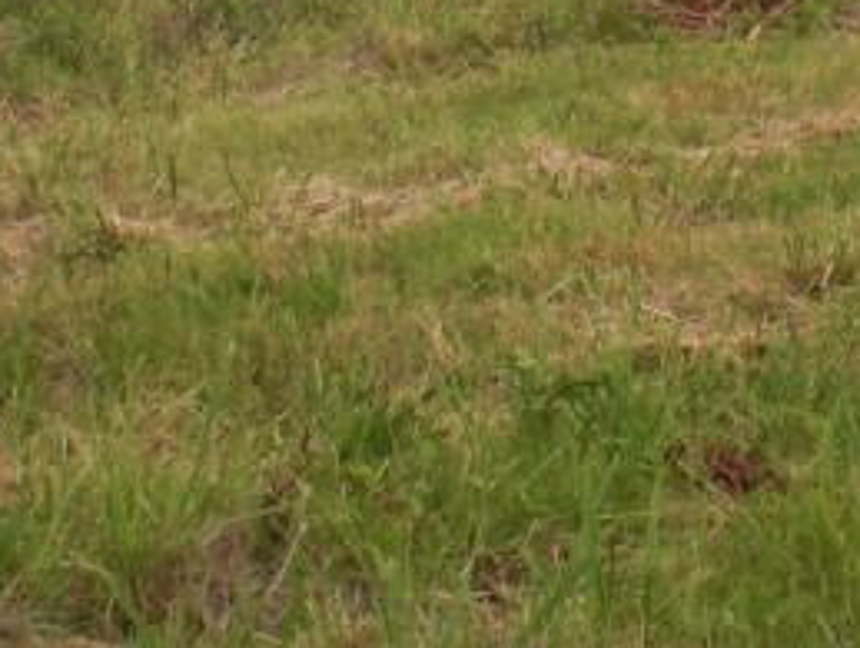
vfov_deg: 9.7
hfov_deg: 12.9
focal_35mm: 150
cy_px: -199
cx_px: 973
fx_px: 3732
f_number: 5.6
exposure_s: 1/250
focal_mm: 6.3
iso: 64
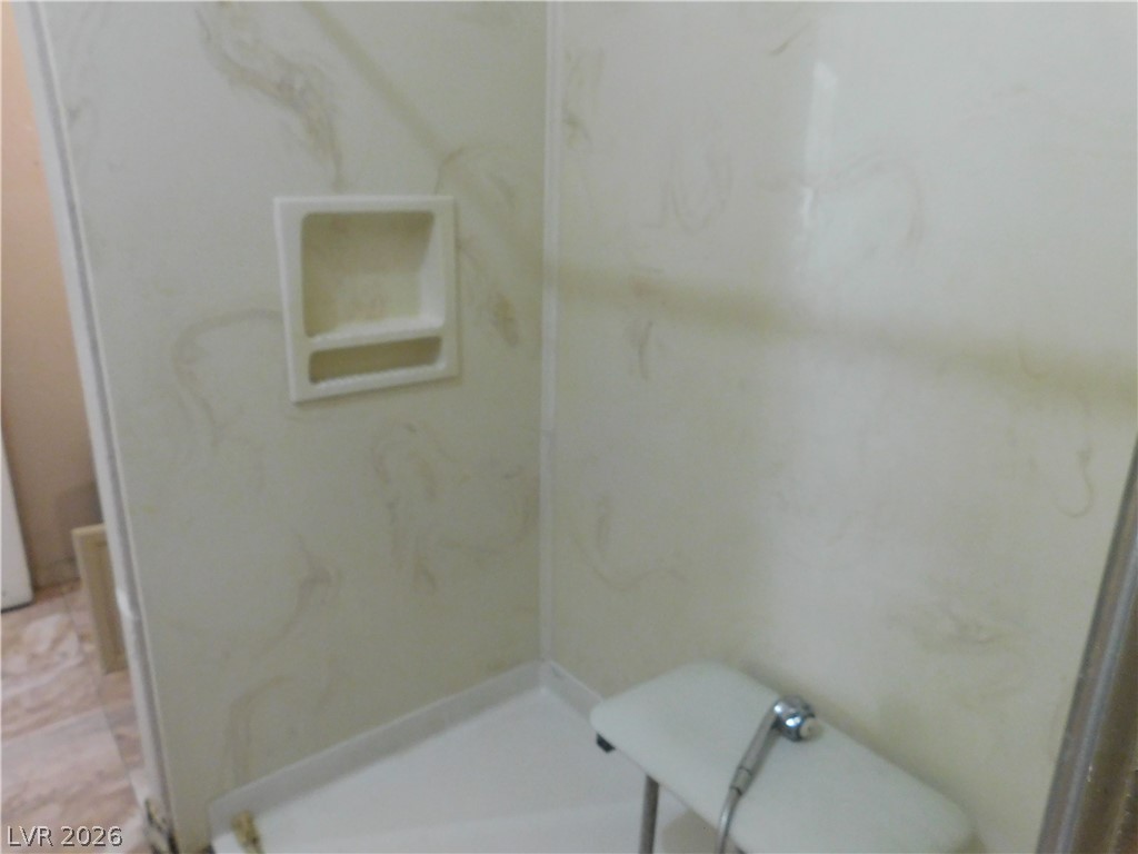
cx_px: 569
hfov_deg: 71.6
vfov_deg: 56.8
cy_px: 427
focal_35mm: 24
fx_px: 789
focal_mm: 4.1
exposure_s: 1/30
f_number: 3
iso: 400
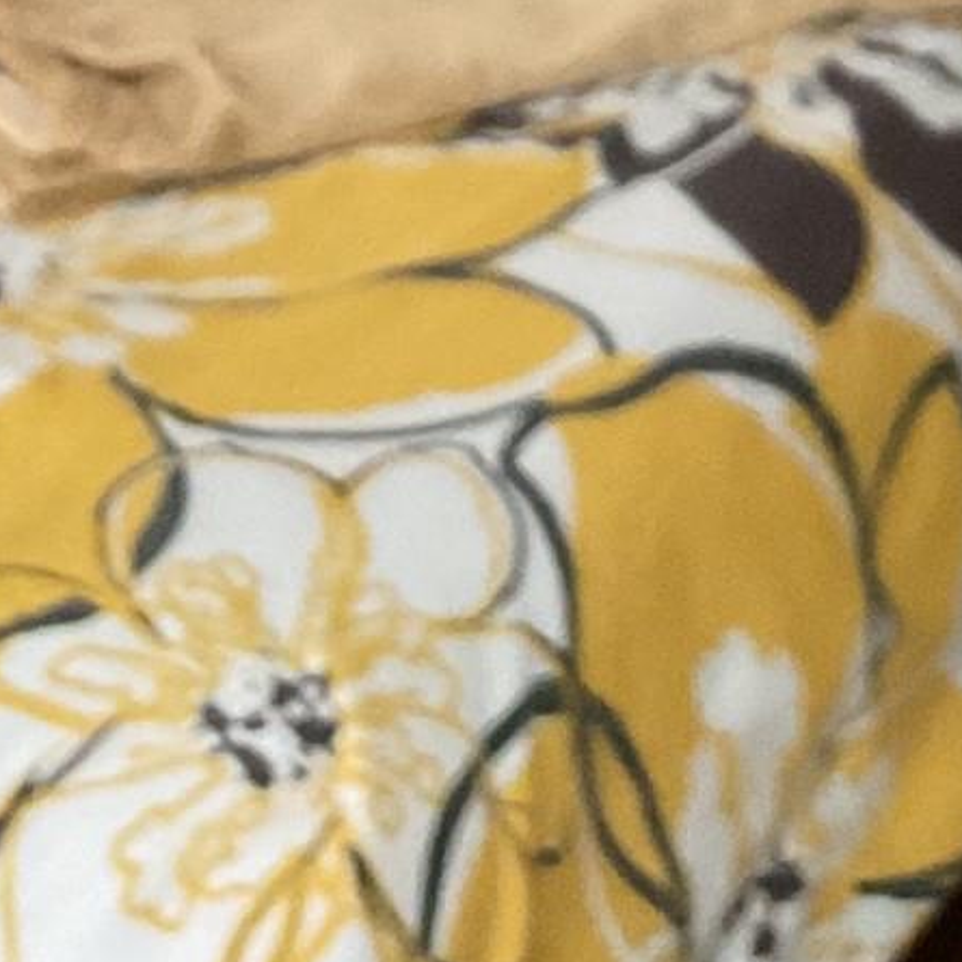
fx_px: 3710
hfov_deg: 14.3
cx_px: 1154
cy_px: -575
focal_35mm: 118
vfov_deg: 13.7
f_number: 1.8
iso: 400
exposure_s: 1/30
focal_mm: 3
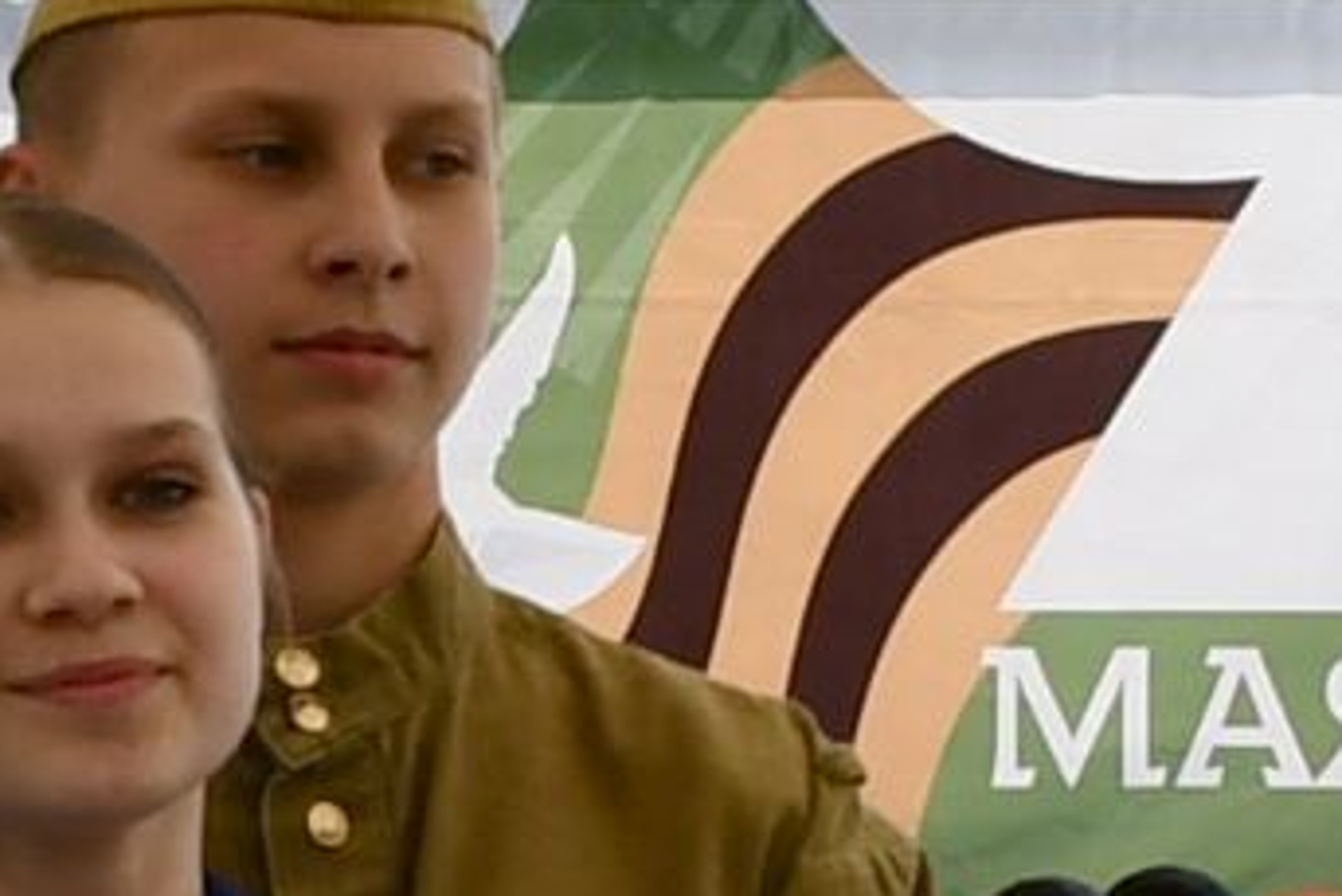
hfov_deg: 18.5
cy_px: 806
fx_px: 3916
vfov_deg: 12.9
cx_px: -231
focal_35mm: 105
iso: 125
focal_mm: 20
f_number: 8
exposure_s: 1/250
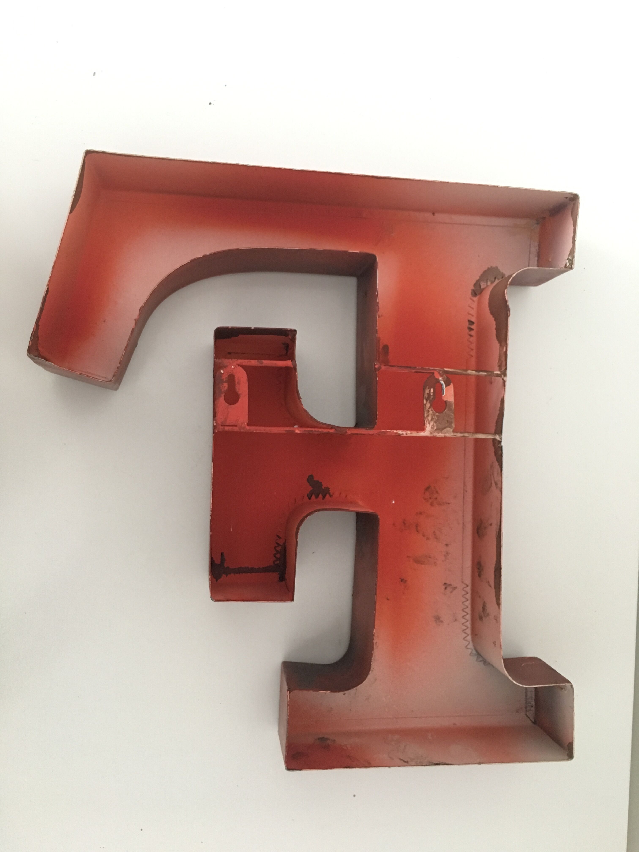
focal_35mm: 29
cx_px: 320
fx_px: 714
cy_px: 426
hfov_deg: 48.2
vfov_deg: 61.7
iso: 200
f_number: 2.2
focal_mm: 4.15
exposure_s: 1/33
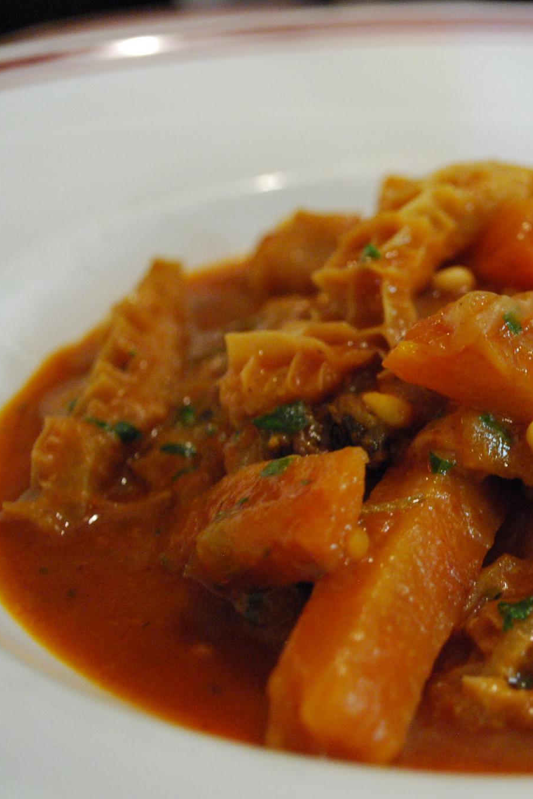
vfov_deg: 31.9
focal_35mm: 63
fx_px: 1399
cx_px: 549
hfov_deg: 20.8
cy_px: 400
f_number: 4.5
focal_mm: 28
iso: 1600
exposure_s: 1/1.3
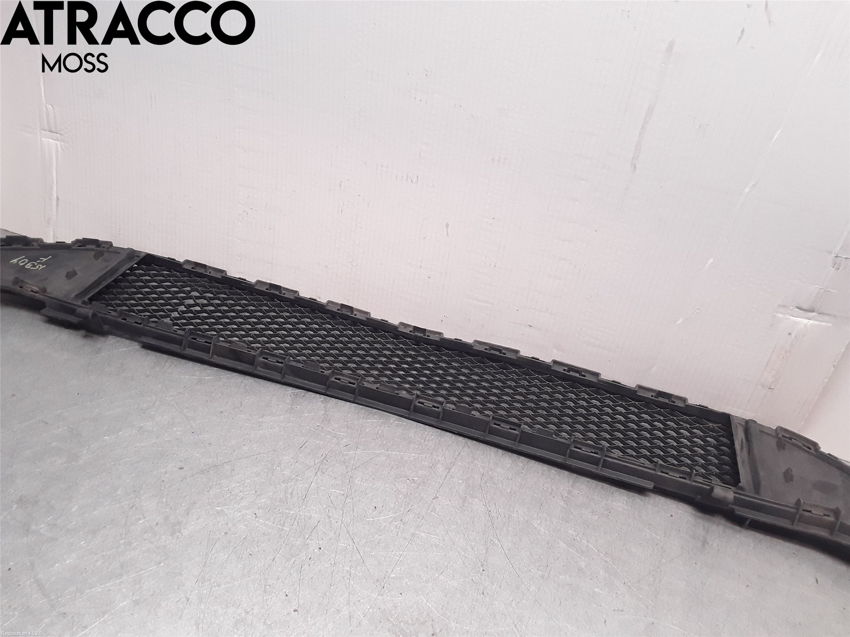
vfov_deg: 49.7
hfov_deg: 63.4
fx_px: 688
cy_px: 318
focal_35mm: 28
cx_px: 425
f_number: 1.9
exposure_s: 1/111
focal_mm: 2.91
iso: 100
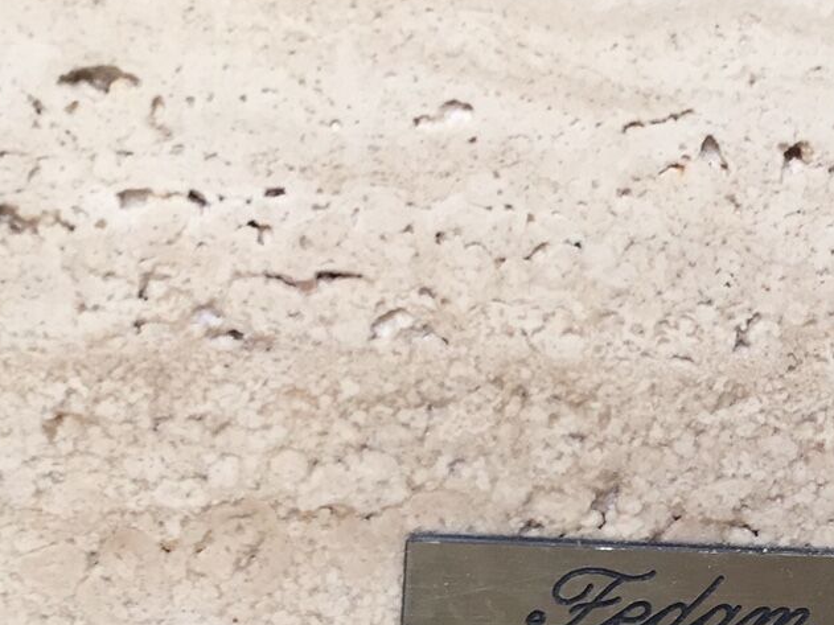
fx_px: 1807
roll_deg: -6.1
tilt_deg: -23.0
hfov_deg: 25.8
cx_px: 571
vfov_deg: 19.3
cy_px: 558
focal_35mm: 75
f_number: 2.2
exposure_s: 1/100
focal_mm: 4.15
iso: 50
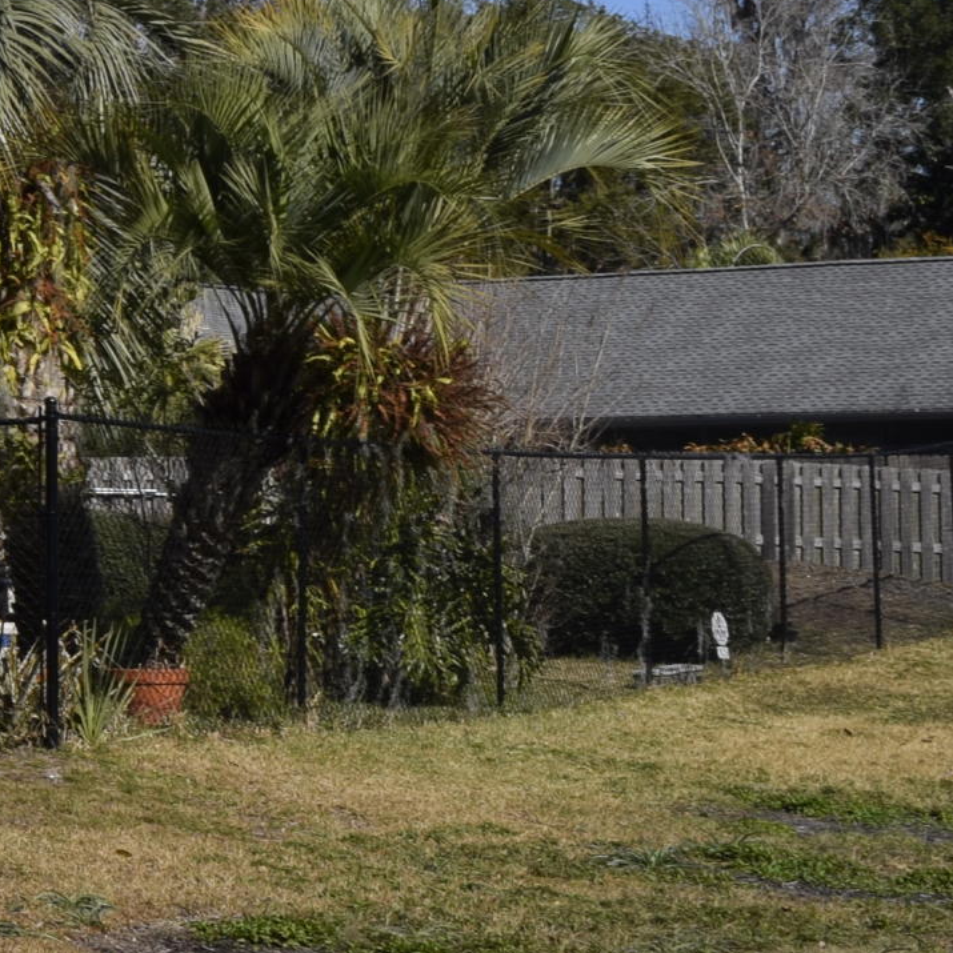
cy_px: 205
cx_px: -1014
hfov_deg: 13.6
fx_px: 3333
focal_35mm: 107
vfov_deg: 16.2
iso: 100
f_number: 13
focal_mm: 20
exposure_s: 1/200
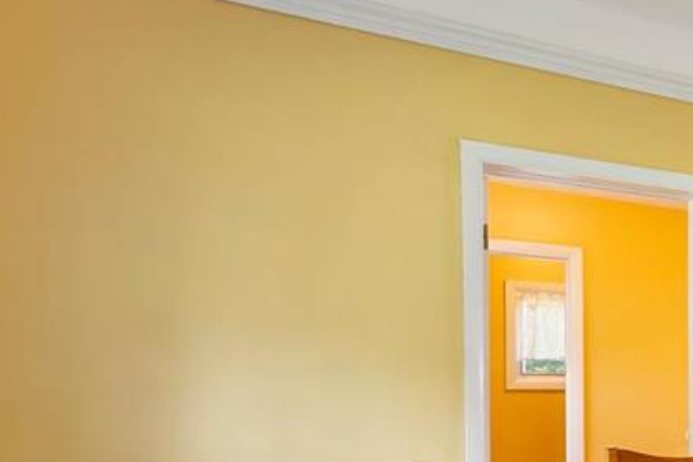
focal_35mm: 43
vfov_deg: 30.2
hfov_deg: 28.5
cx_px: 1047
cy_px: 393
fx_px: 828
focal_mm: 14
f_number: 7.1
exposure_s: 1/1.67
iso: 100
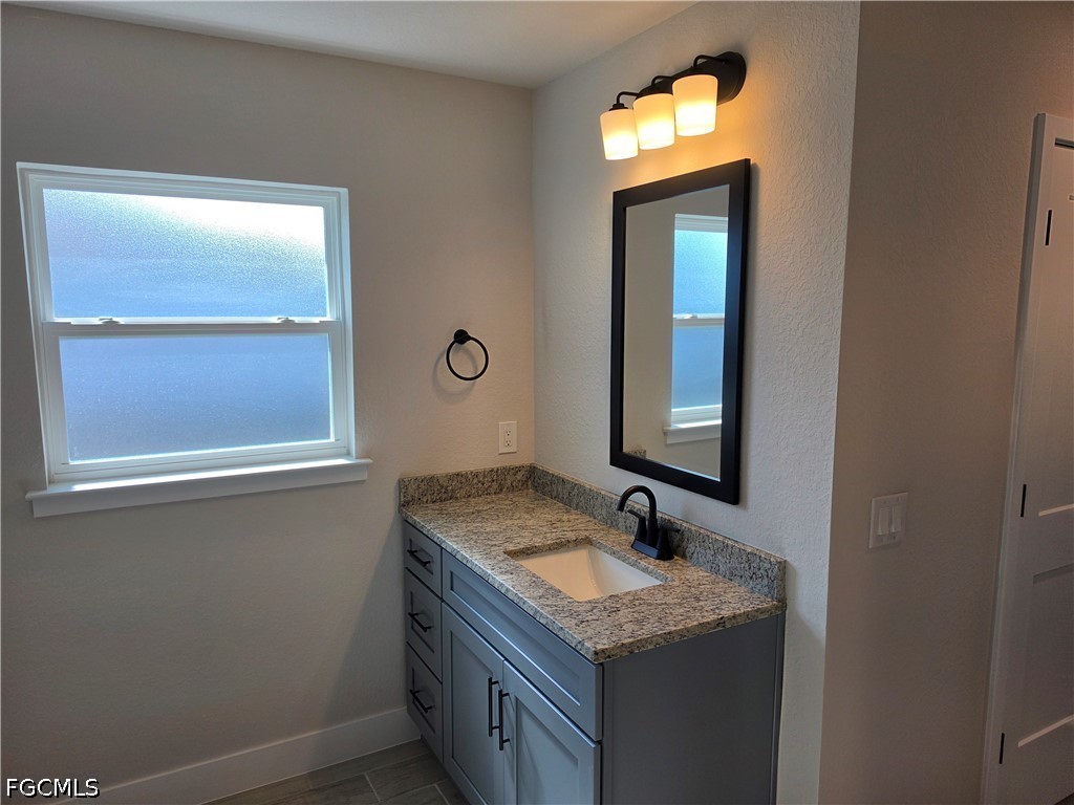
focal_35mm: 23
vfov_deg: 58.9
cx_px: 537
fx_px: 714
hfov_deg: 73.9
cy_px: 402
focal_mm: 6.5
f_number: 1.4
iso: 10
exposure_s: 1/147
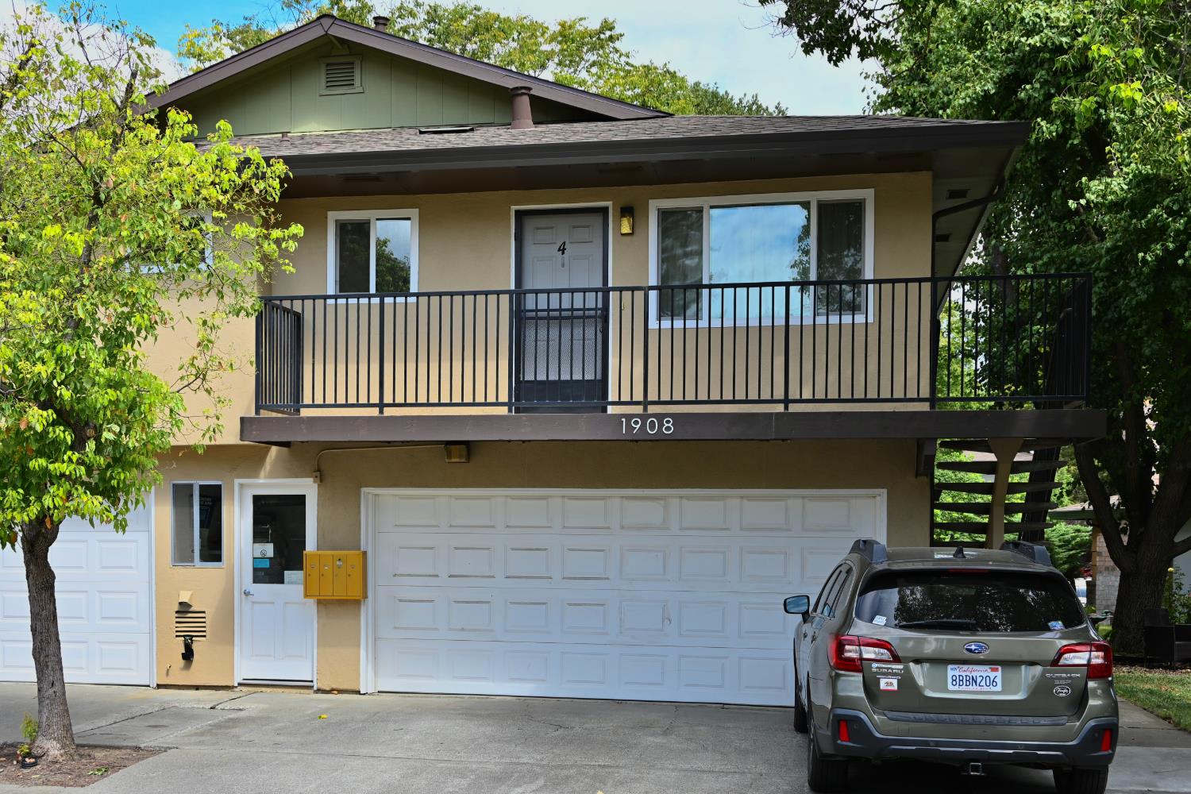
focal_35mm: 39
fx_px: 1290
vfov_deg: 34.2
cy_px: 397
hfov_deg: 49.6
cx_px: 596
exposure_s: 1/250
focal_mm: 39
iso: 110
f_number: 5.6
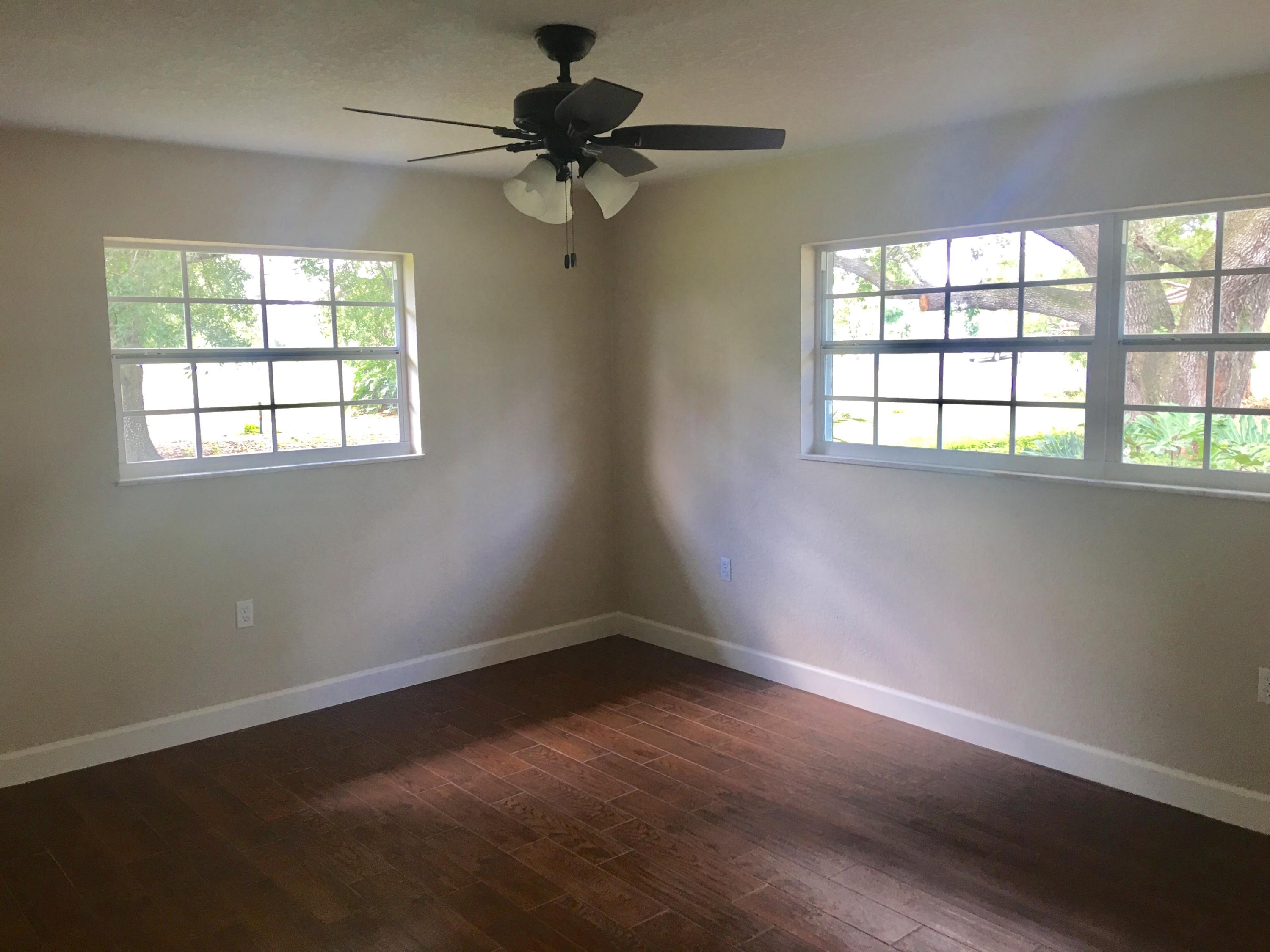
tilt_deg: -8.1
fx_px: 1064
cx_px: 635
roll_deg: -0.1
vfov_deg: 48.2
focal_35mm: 29
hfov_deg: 61.7
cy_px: 476
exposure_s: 1/15
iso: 25
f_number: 2.2
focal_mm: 4.15
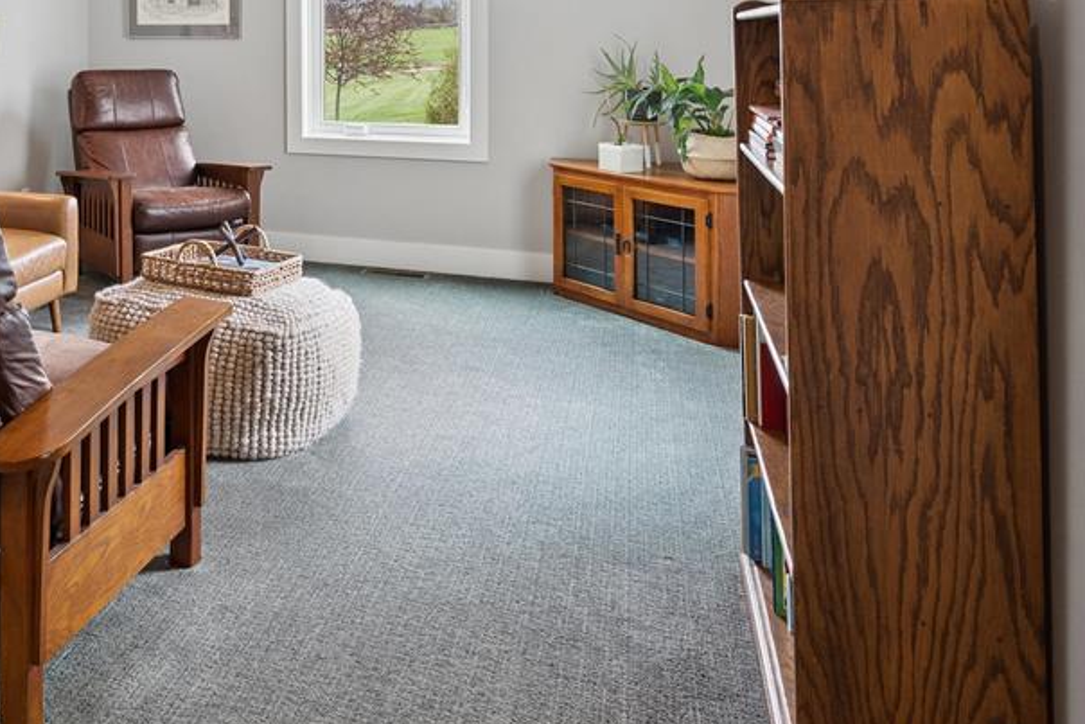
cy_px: 46
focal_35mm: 36
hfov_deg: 48.9
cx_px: 165
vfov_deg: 34.4
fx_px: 1085
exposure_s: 1/8
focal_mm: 17
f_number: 9
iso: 400
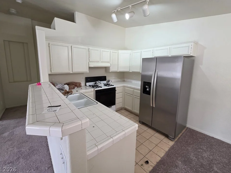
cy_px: 80
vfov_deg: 85.5
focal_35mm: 14
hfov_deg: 102.1
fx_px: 93
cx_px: 114
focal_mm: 2.2
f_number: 1.9
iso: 200
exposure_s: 1/120
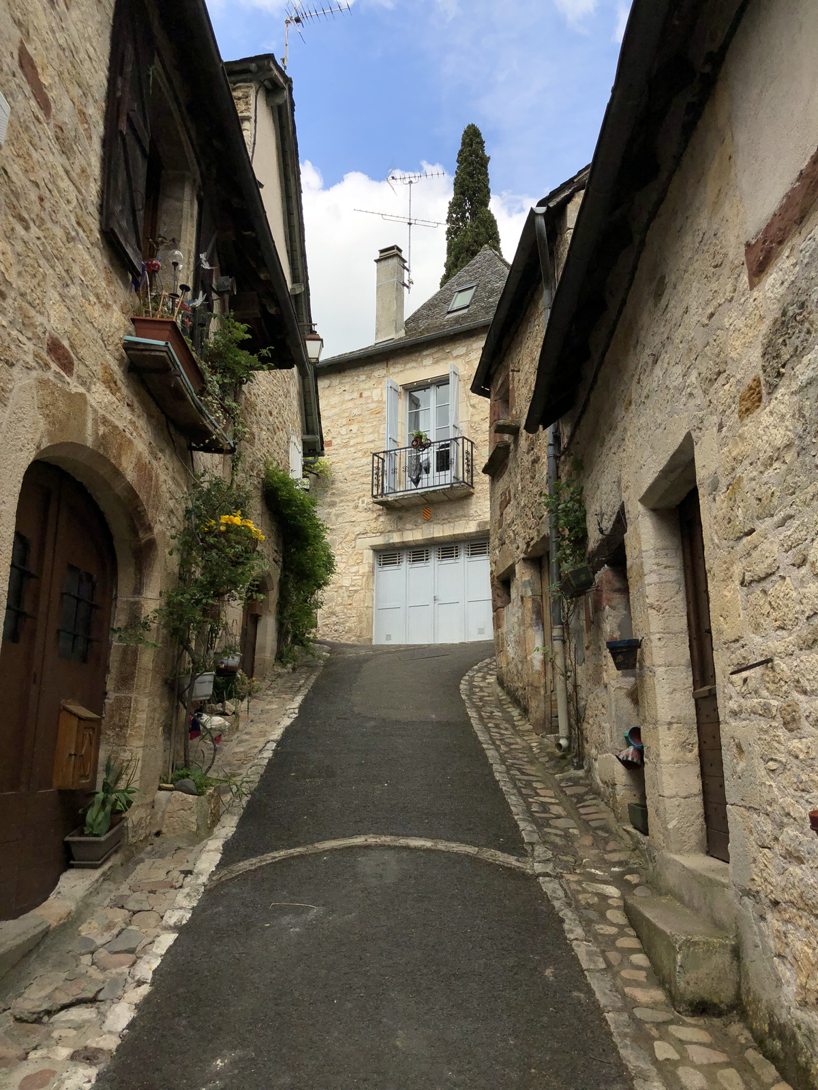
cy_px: 545
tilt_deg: +13.0
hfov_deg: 49.7
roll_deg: -0.1
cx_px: 409
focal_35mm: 28
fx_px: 882
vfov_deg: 63.4
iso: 20
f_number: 1.8
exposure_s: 1/2825
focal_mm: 4
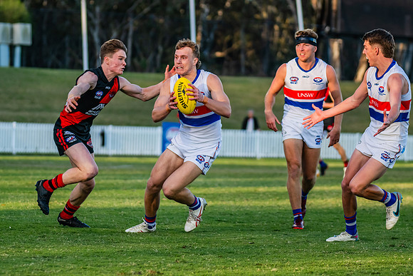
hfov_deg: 9.1
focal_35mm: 226
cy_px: 120
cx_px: 148
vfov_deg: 6.1
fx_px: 2595
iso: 900
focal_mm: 170
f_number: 4
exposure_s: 1/1600
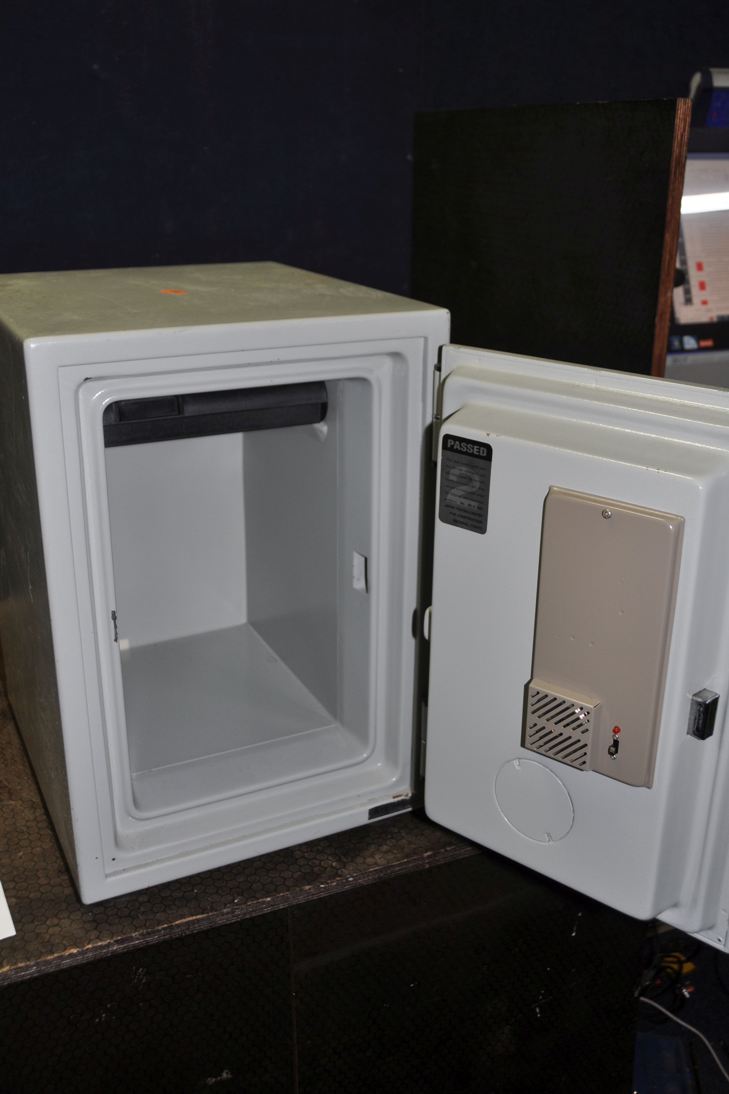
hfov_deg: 38.9
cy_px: 535
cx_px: 369
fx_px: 1033
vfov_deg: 55.8
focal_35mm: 34
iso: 250
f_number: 4
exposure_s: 1/60
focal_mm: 22
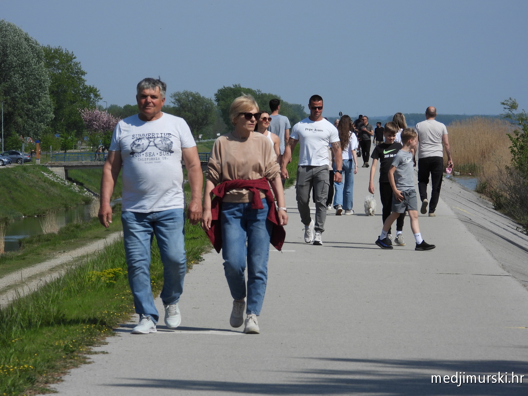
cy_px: 198
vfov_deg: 5.4
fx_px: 4195
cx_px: 264
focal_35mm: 275
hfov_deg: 7.2
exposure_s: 1/1250
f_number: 4.5
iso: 100
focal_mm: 49.5
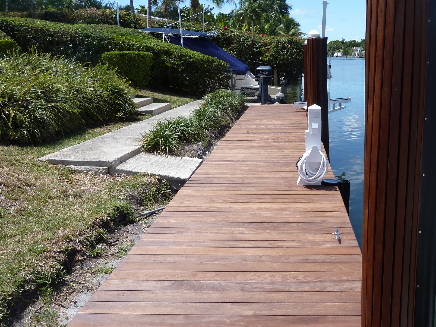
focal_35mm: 34
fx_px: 428
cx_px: 282
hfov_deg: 53.1
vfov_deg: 41.3
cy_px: 110
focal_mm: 4.1
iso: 80
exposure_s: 1/400
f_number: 4
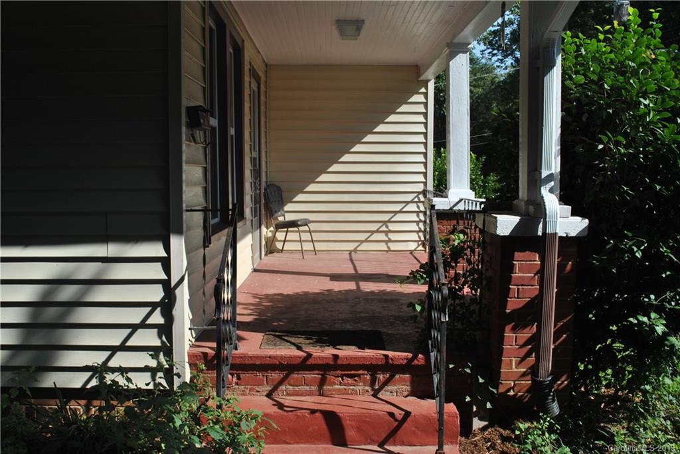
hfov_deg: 57.2
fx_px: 624
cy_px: 227
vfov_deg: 40.0
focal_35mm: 33
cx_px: 340
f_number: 8
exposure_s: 1/250
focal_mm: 22
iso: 100
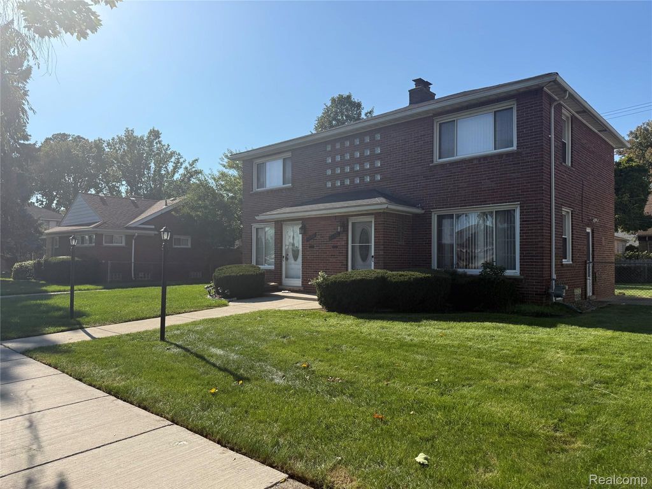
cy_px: 244
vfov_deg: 56.8
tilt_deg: +1.4
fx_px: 452
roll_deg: +0.2
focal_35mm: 24
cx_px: 326
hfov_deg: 71.6
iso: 100
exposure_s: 1/6711
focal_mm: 6.76
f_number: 1.78
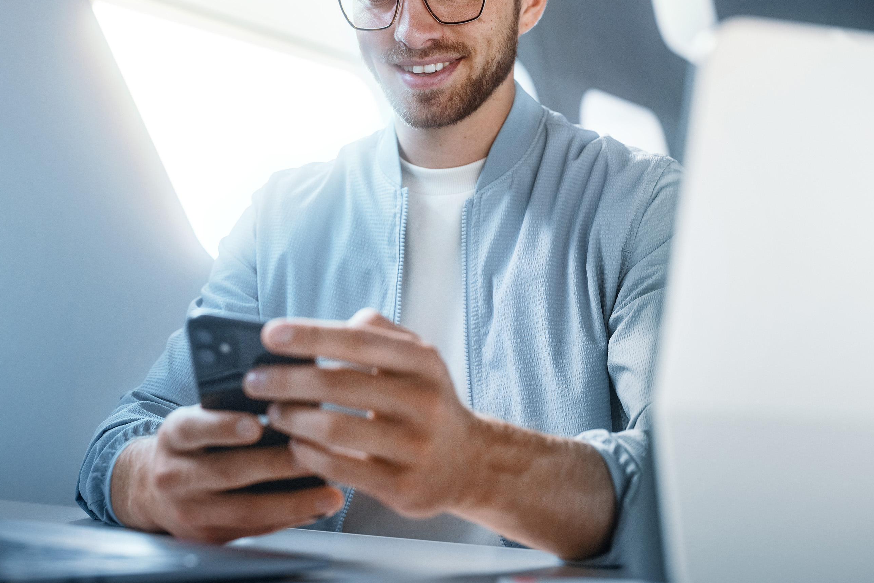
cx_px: 361
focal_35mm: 56
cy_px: 231
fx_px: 1359
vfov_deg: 24.1
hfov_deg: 35.5
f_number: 2.8
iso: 250
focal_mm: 35
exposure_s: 1/250
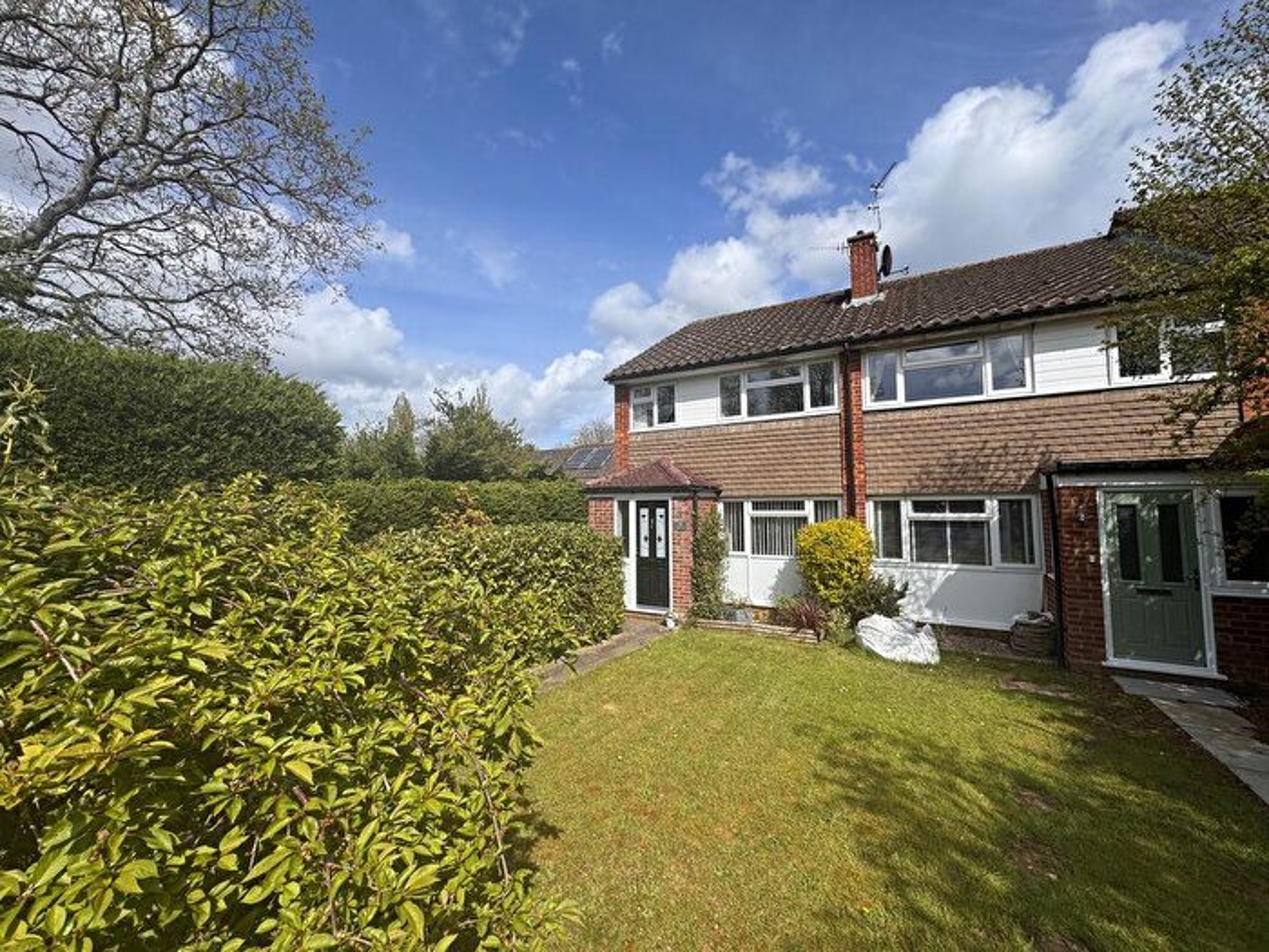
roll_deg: -0.5
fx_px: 513
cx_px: 634
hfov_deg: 102.1
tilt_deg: +2.4
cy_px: 476
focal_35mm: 14
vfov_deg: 85.7
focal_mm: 2.22
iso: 40
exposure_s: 1/2342
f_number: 2.2
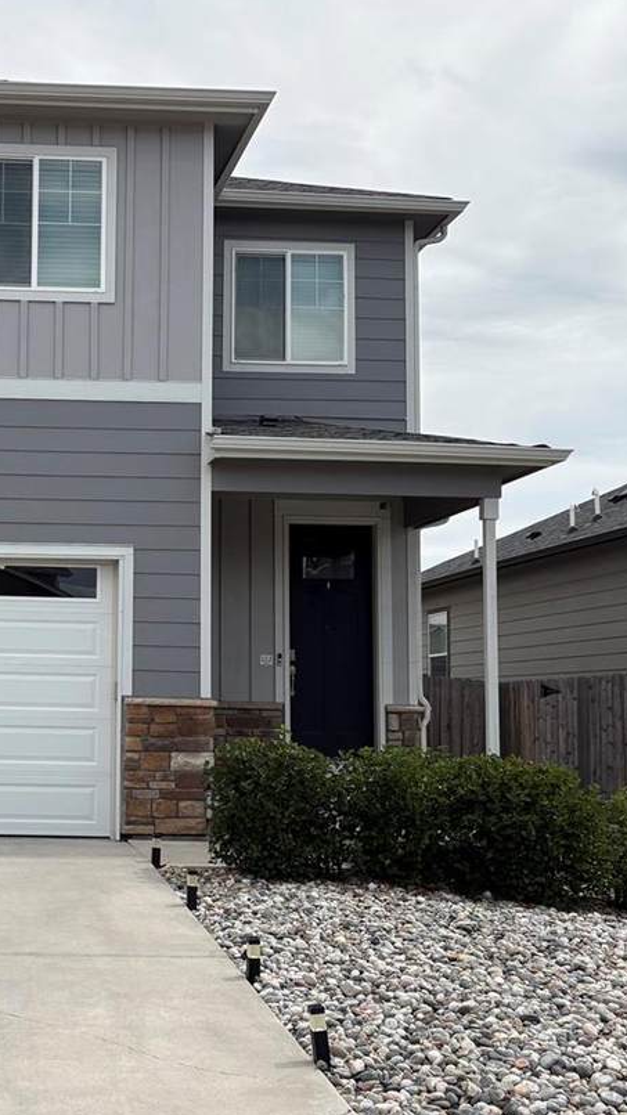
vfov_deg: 45.5
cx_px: 15
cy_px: 591
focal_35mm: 45
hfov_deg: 25.3
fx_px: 1331
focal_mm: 5.96
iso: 50
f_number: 1.6
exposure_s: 1/3623
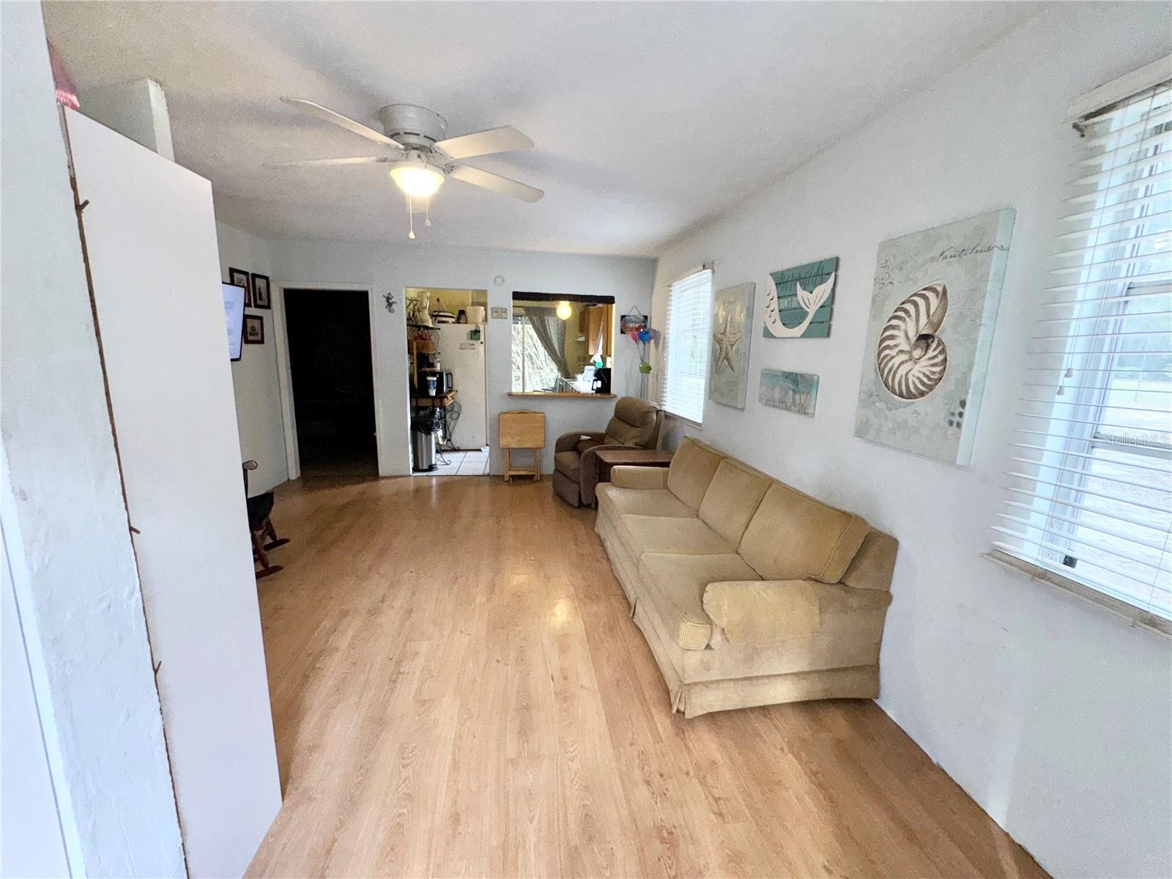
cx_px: 586
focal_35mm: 14
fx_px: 474
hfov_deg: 102.1
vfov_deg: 85.7
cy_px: 440
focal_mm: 2.22
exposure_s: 1/95
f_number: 2.2
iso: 80
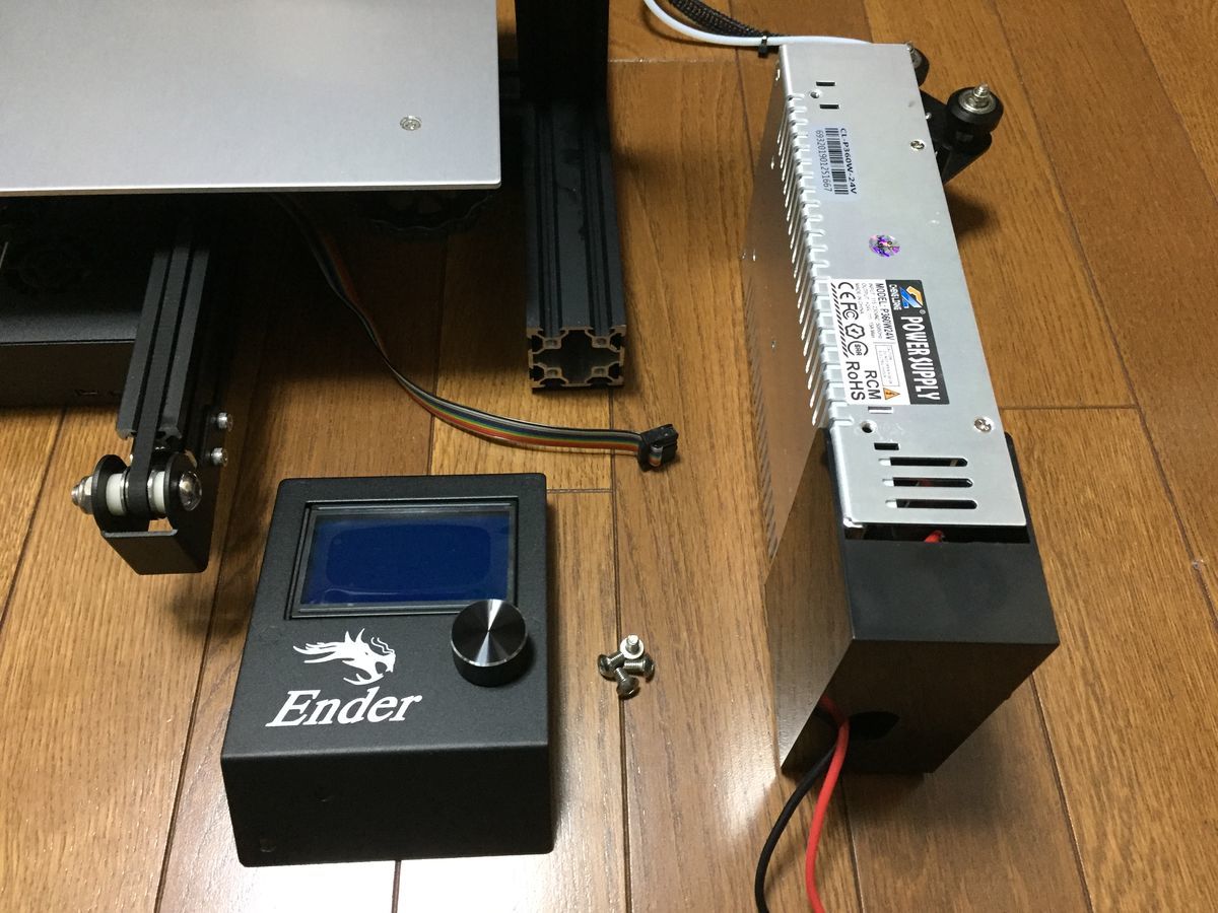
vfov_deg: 48.2
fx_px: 1020
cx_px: 609
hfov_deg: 61.7
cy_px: 456
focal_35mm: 29
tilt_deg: -58.8
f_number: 2.2
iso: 250
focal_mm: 4.15
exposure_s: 1/24
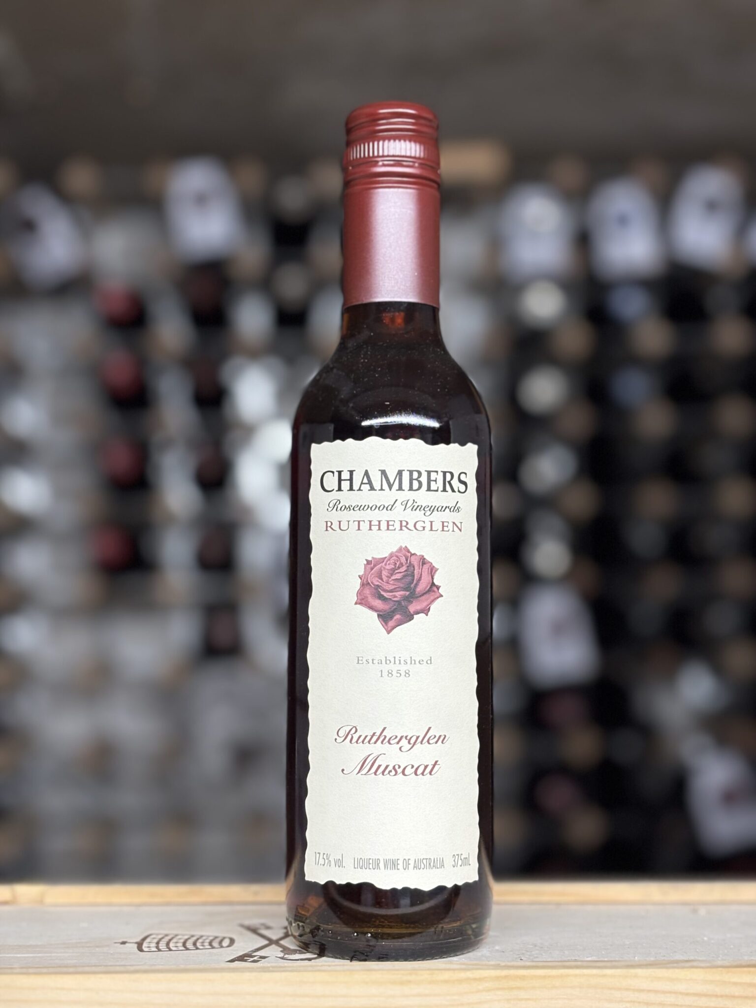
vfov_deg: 36.8
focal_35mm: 52
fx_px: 1514
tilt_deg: +4.5
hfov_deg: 28.0
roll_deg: +1.0
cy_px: 504
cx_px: 378
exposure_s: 1/50
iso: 100
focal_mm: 5.96
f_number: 1.6
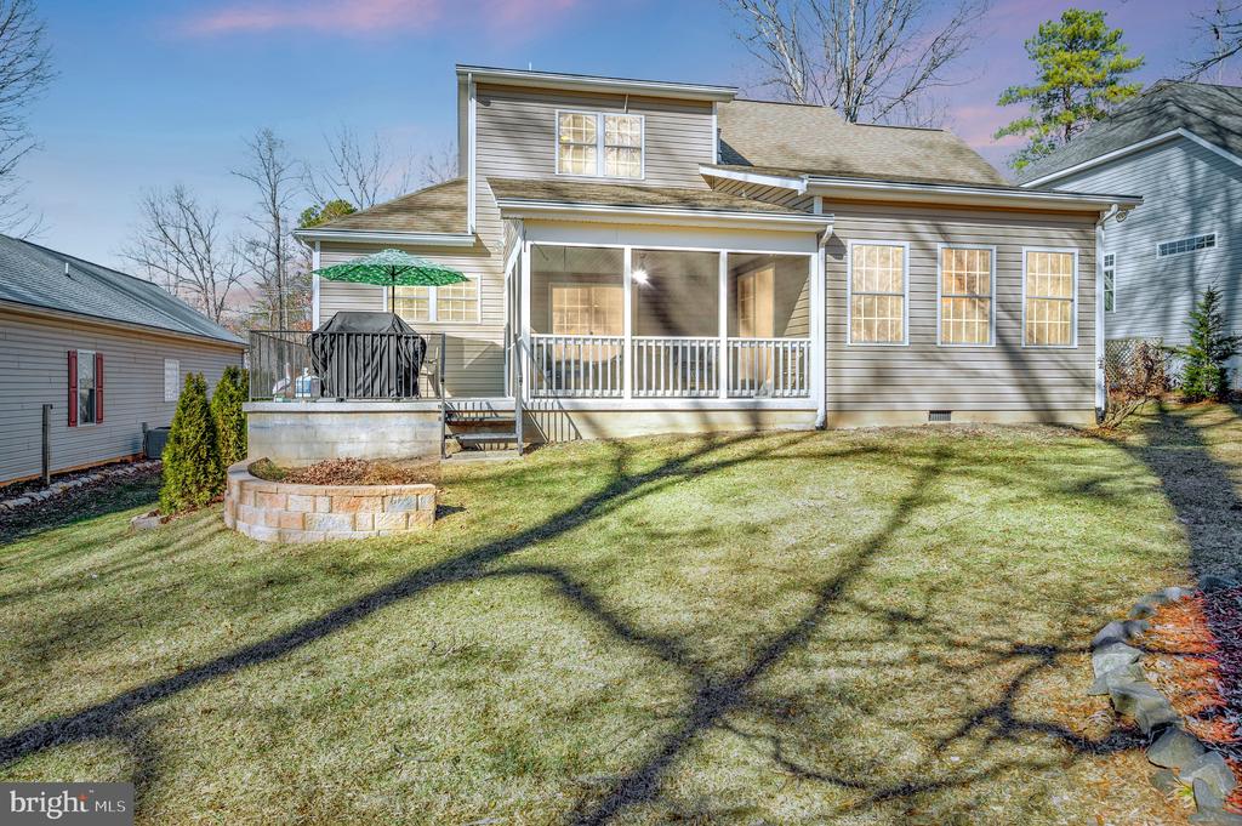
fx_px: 741
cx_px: 621
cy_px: 413
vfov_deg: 58.3
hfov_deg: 79.9
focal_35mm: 22
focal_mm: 21.5
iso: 100
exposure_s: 1/320
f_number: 7.1
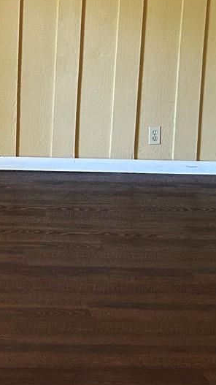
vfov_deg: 24.2
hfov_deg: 13.5
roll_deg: -1.3
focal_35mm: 86
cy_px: 59
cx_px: -77
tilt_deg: -10.9
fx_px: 877
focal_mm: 5.7
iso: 320
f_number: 1.5
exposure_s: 1/60
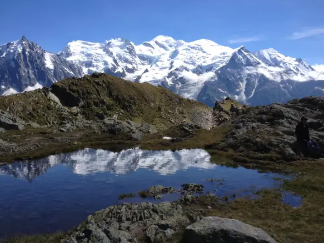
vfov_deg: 39.7
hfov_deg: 51.3
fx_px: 337
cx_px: 163
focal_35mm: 36
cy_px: 120
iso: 50
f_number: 2.4
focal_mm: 4.28
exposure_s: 1/1842
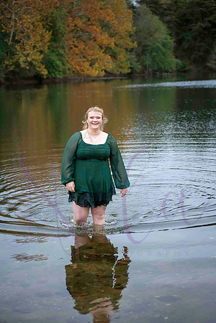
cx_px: 108
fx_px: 720
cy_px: 162
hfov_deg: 17.1
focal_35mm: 80
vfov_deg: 25.4
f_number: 4
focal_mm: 80
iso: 1600
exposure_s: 1/320
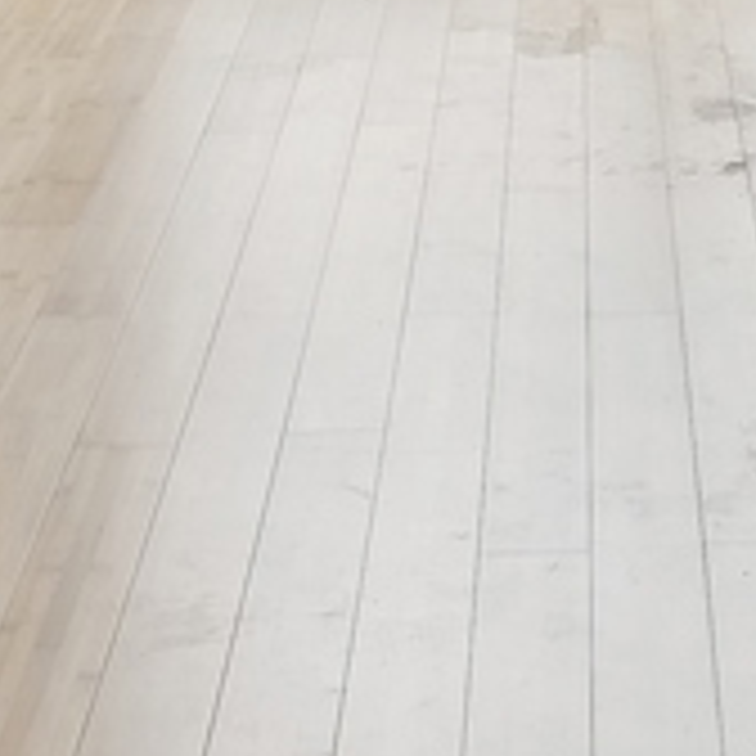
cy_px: -1008
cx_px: 551
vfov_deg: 12.3
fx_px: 2842
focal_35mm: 115
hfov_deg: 15.1
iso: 100
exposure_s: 1/2
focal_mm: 14
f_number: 10
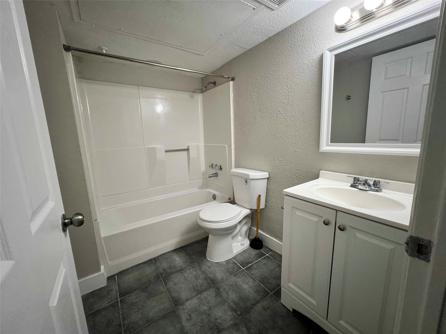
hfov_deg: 106.2
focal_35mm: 13
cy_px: 167
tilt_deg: -11.2
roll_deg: +2.8
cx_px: 223
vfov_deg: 89.9
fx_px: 167
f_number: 1.8
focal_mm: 1.57
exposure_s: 1/60
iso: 200
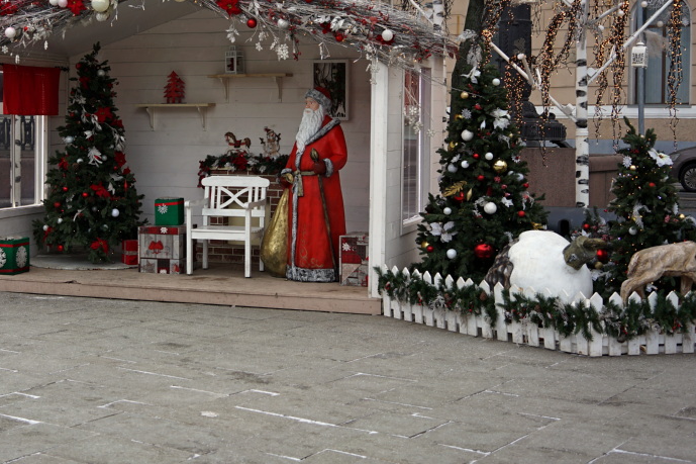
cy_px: 165
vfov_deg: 22.2
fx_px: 1179
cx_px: 211
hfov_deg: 32.5
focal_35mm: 61
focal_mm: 35
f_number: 4
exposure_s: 1/60
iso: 100
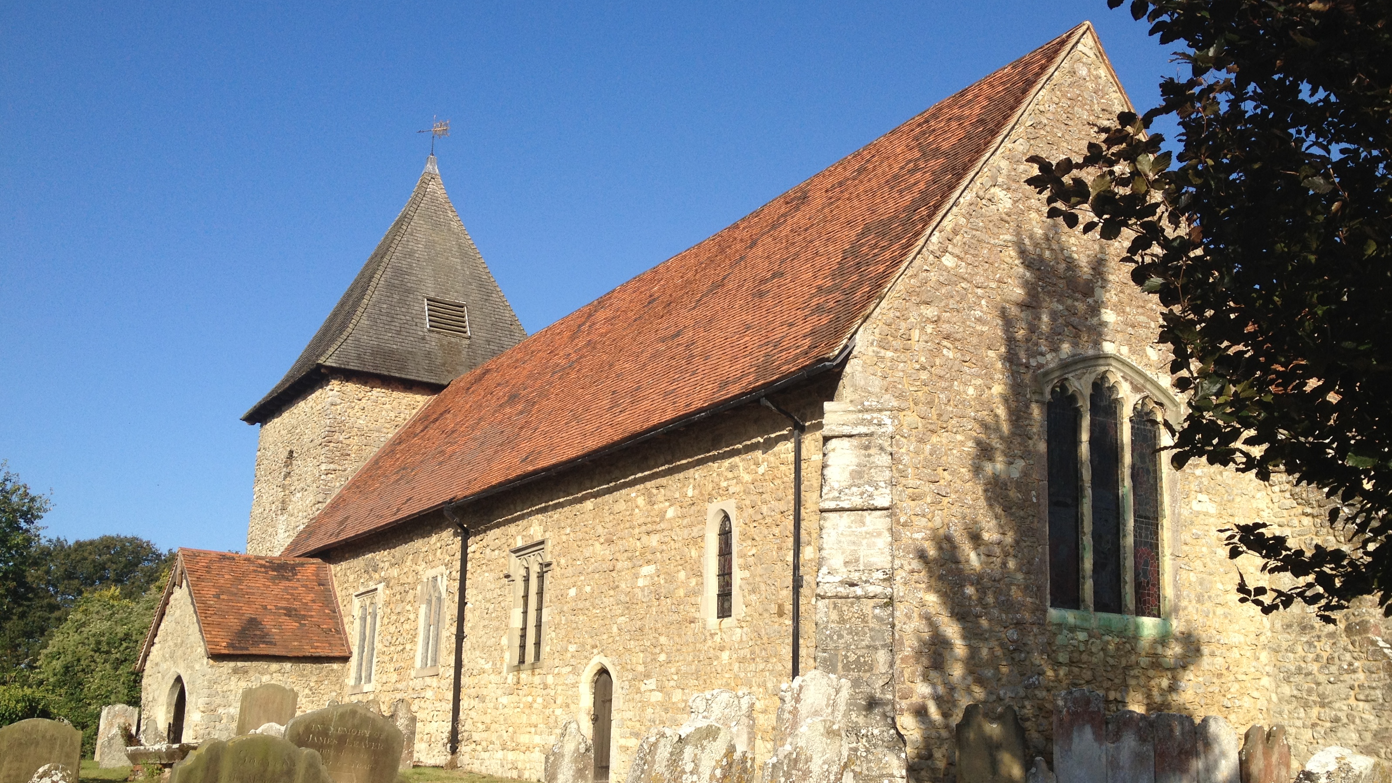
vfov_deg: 30.4
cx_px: 698
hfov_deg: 51.6
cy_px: 431
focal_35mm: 39
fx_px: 1440
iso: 64
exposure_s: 1/1672
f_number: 2.4
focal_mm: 4.28
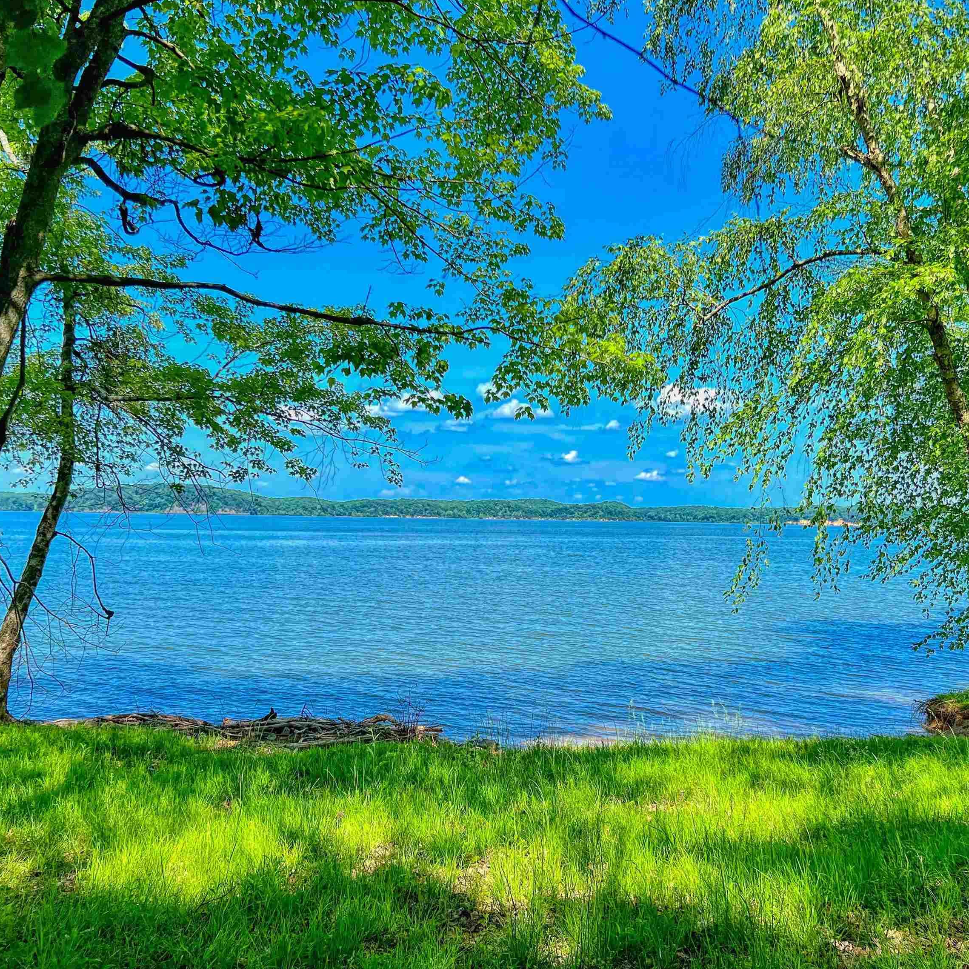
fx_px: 982
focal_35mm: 31
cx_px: 555
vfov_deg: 52.5
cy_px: 481
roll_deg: -0.9
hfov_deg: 52.3
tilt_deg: +1.3
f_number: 1.5
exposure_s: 1/3077
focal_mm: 5.7
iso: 50
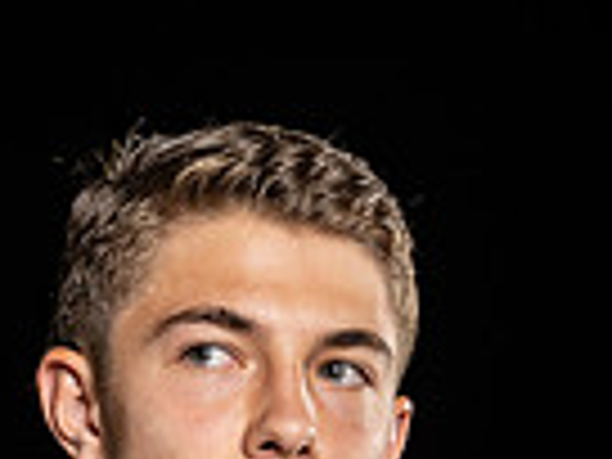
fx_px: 3377
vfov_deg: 7.4
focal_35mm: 191
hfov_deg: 10.3
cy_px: 1008
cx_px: 148
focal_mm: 60
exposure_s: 1/250
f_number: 5.6
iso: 800
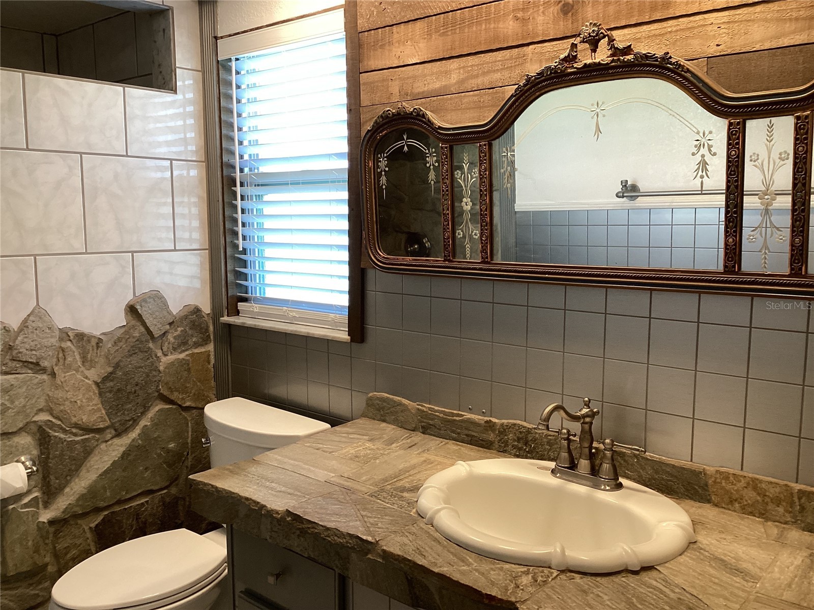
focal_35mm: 31
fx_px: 729
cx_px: 407
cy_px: 305
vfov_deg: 45.4
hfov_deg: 58.4
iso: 100
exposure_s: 1/60
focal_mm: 3.3
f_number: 2.4
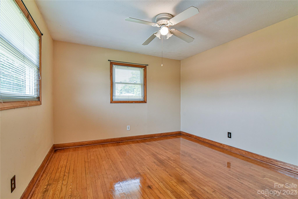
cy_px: 100
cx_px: 149
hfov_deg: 93.3
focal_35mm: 17
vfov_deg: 70.5
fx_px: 141
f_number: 7.1
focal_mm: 17
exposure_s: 1/200
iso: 1600
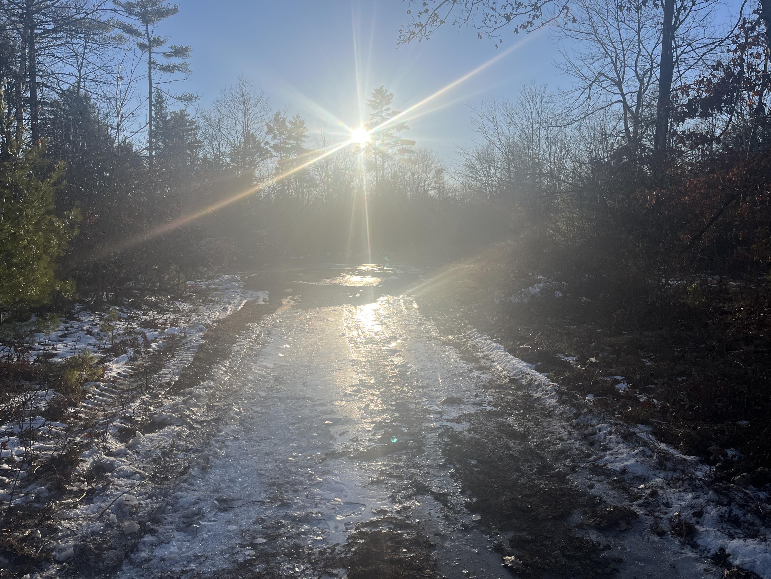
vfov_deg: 53.1
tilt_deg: -3.3
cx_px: 386
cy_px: 290
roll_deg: +0.4
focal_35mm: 26
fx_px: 579
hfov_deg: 67.3
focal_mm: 5.1
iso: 50
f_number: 1.6
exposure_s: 1/4484
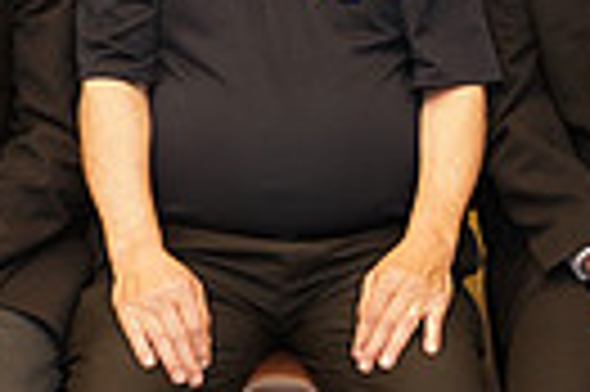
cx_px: 558
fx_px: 2177
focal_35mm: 133
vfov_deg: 10.0
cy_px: -160
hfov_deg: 15.2
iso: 1600
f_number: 4
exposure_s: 1/100
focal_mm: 30
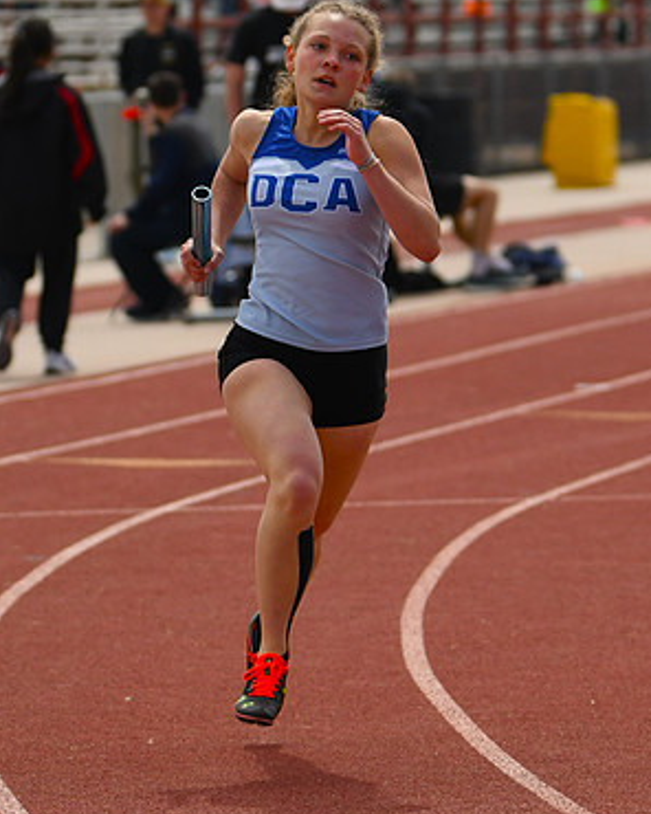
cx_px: 328
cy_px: 337
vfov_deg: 16.0
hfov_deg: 12.9
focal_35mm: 120
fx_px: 2890
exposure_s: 1/8000
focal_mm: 105
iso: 320
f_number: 2.8
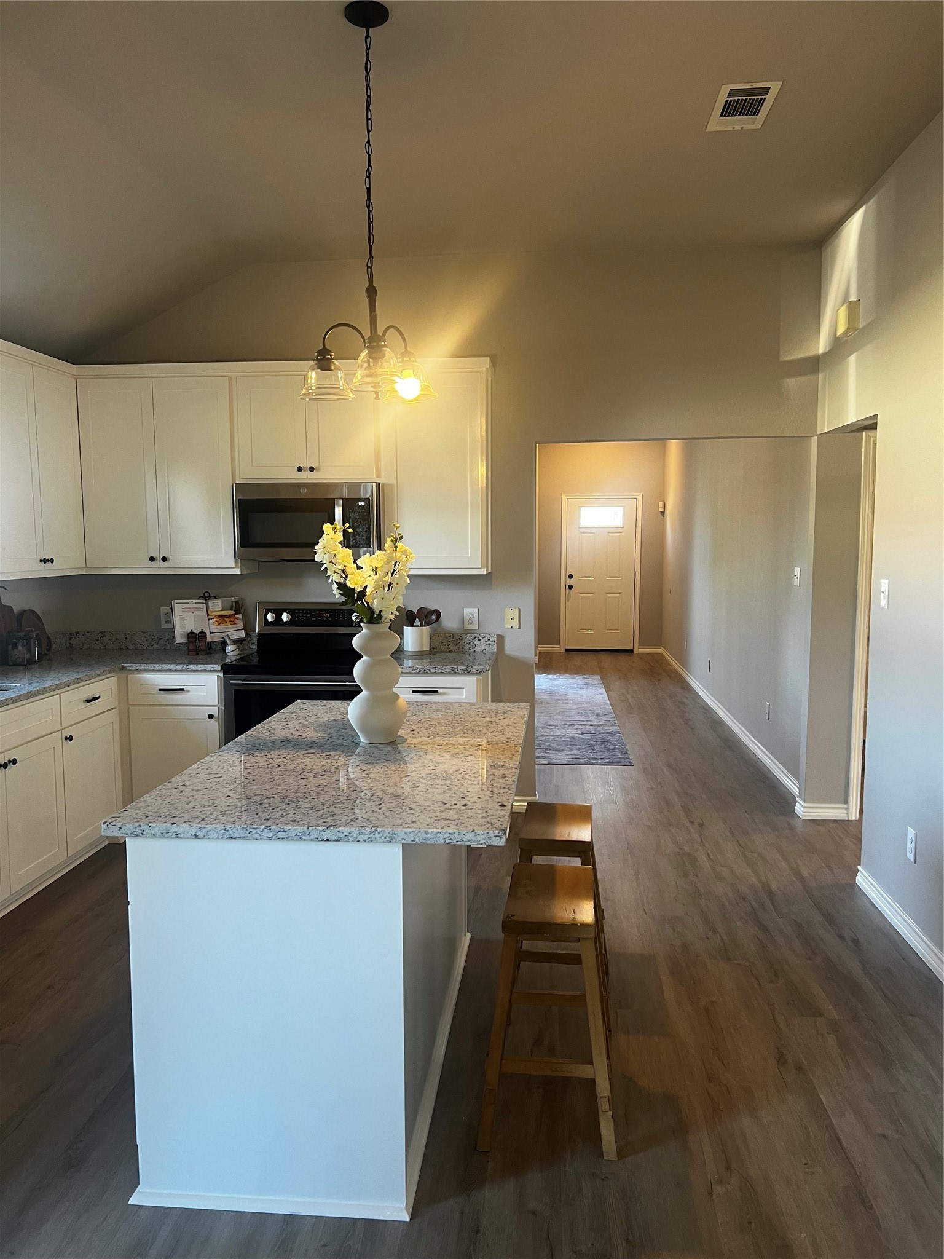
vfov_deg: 67.3
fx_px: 945
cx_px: 472
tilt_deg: -6.1
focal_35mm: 26
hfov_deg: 53.1
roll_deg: +1.1
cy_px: 630
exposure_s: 1/60
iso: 100
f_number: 1.5
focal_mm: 5.7
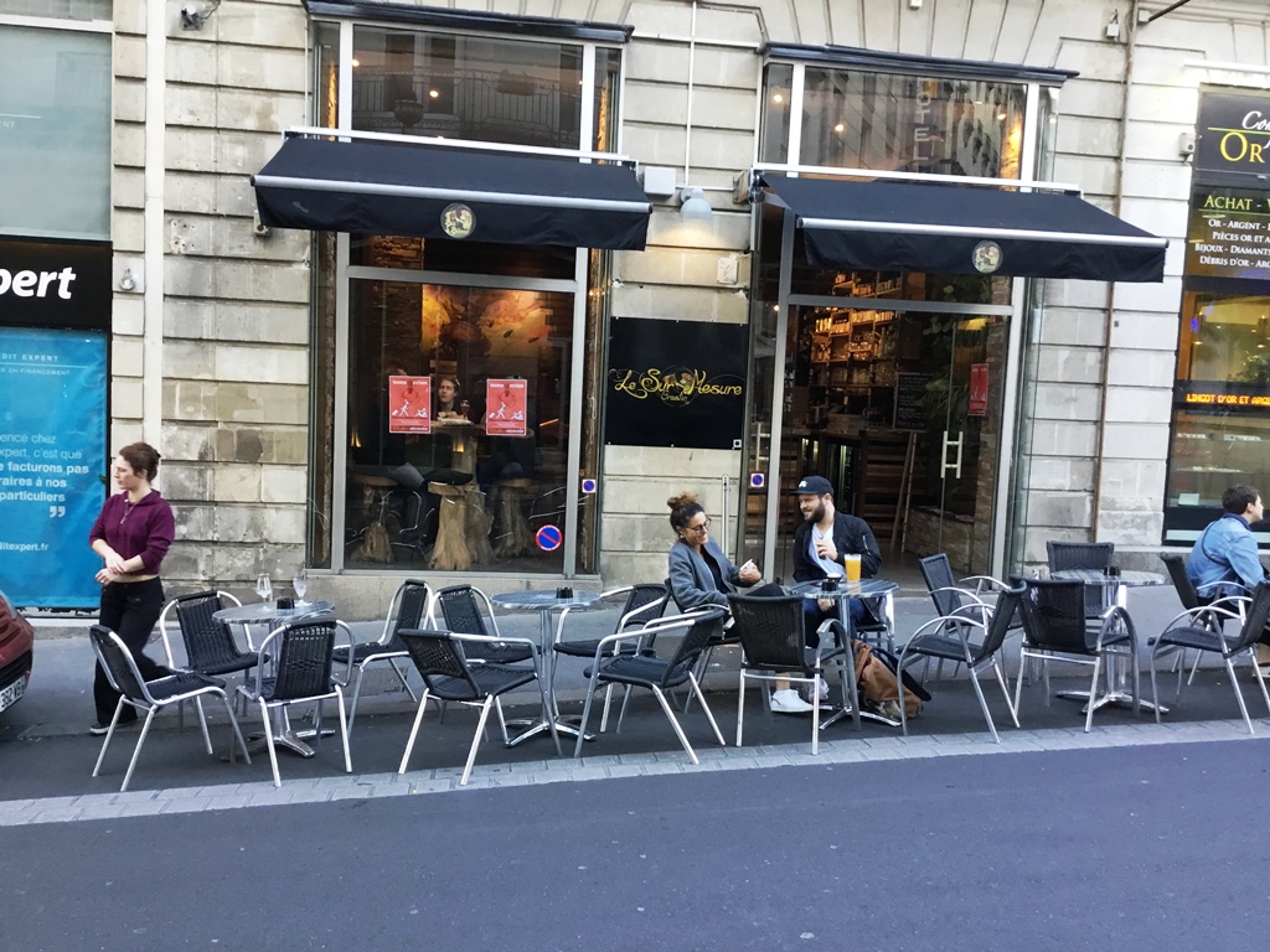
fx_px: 1137
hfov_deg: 58.4
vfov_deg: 45.4
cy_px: 476
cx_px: 635
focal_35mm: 31
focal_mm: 3.3
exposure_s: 1/33
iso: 50
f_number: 2.4
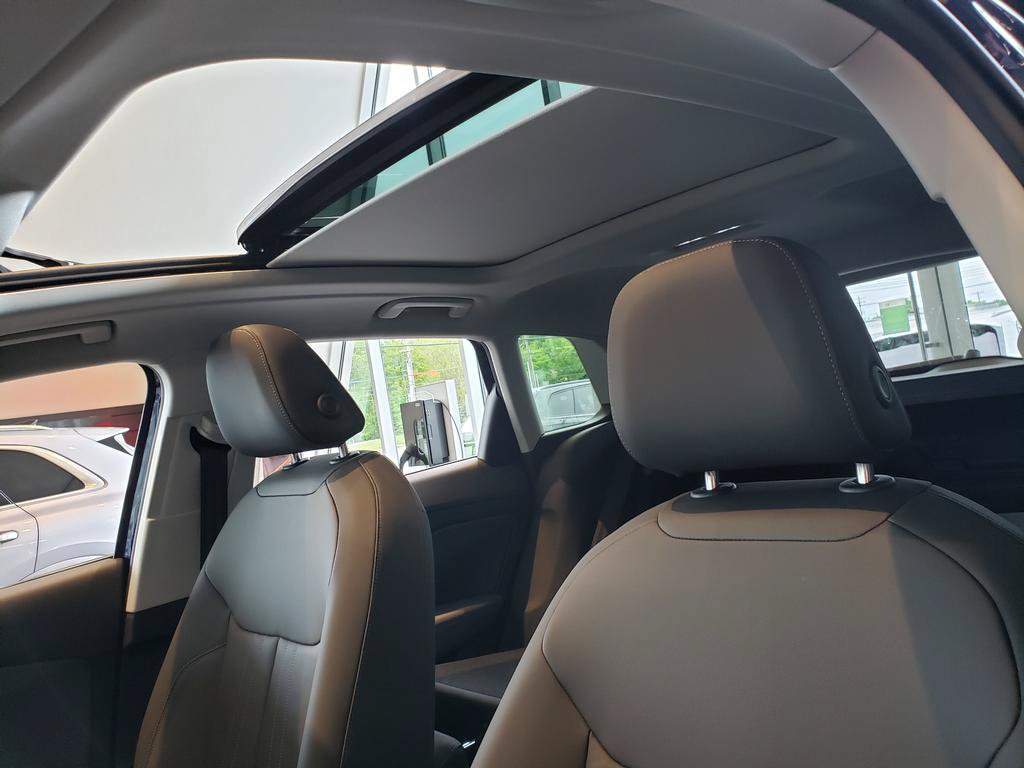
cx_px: 512
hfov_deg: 67.3
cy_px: 384
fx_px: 769
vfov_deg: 53.1
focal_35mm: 26
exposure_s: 1/60
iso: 250
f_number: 2.4
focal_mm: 4.3
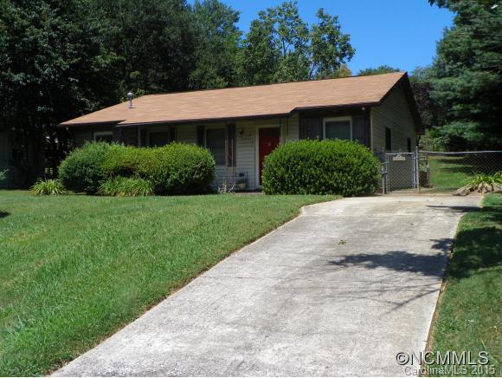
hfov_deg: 46.8
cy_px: 189
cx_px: 251
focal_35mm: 40
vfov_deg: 36.0
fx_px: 581
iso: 64
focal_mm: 7.1
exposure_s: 1/320
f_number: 5.6
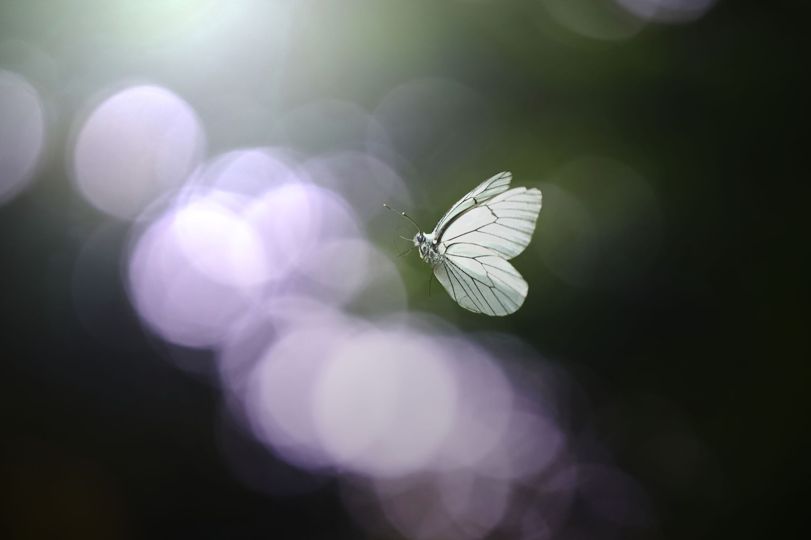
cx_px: 406
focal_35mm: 727
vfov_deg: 1.9
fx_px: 16376
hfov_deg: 2.8
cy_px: 270
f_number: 6.3
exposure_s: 1/2000
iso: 800
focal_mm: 485
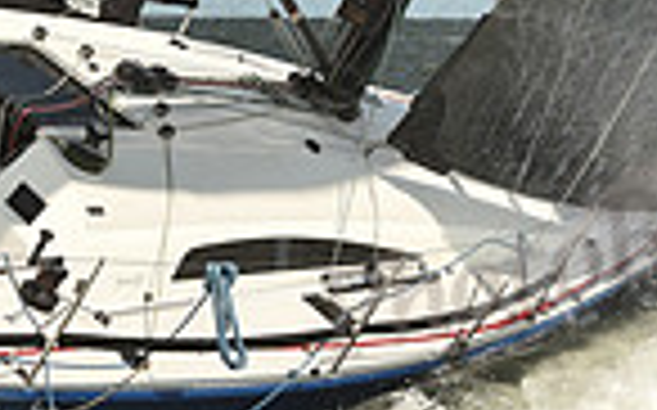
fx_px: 5081
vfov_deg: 4.6
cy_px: 74
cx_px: 90
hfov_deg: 7.4
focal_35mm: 284
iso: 250
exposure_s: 1/800
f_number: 11
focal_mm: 70
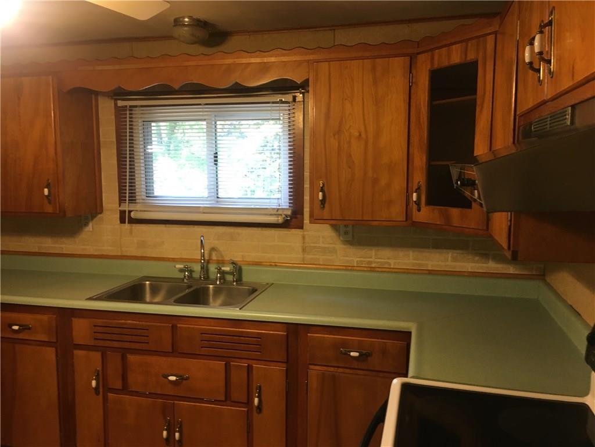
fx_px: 498
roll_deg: +0.2
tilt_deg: -7.0
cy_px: 224
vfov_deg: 48.2
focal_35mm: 29
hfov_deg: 61.7
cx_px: 298
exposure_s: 1/30
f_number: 2.2
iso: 100
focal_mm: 4.15
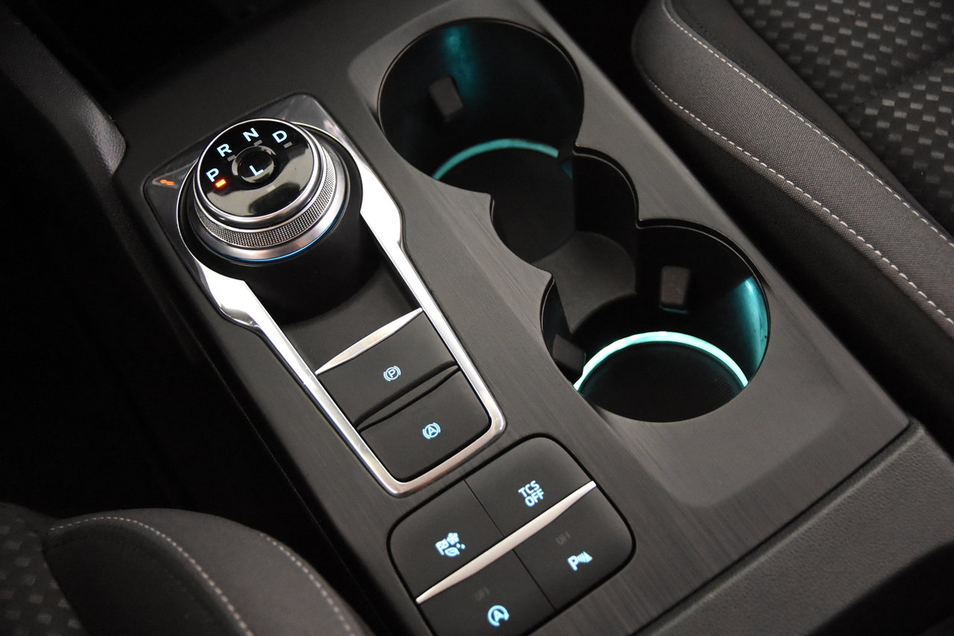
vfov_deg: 28.9
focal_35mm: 46
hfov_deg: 42.3
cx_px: 477
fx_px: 1232
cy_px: 318
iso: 7200
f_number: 3.3
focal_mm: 31
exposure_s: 1/50
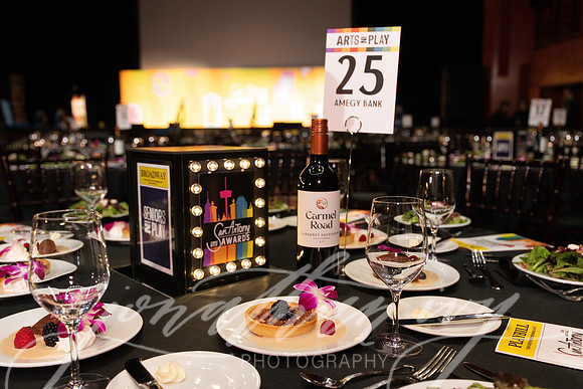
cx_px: 292
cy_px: 194
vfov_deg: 41.1
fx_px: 518
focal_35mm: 32
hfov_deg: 58.7
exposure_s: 1/200
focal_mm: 32
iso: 1600
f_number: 4
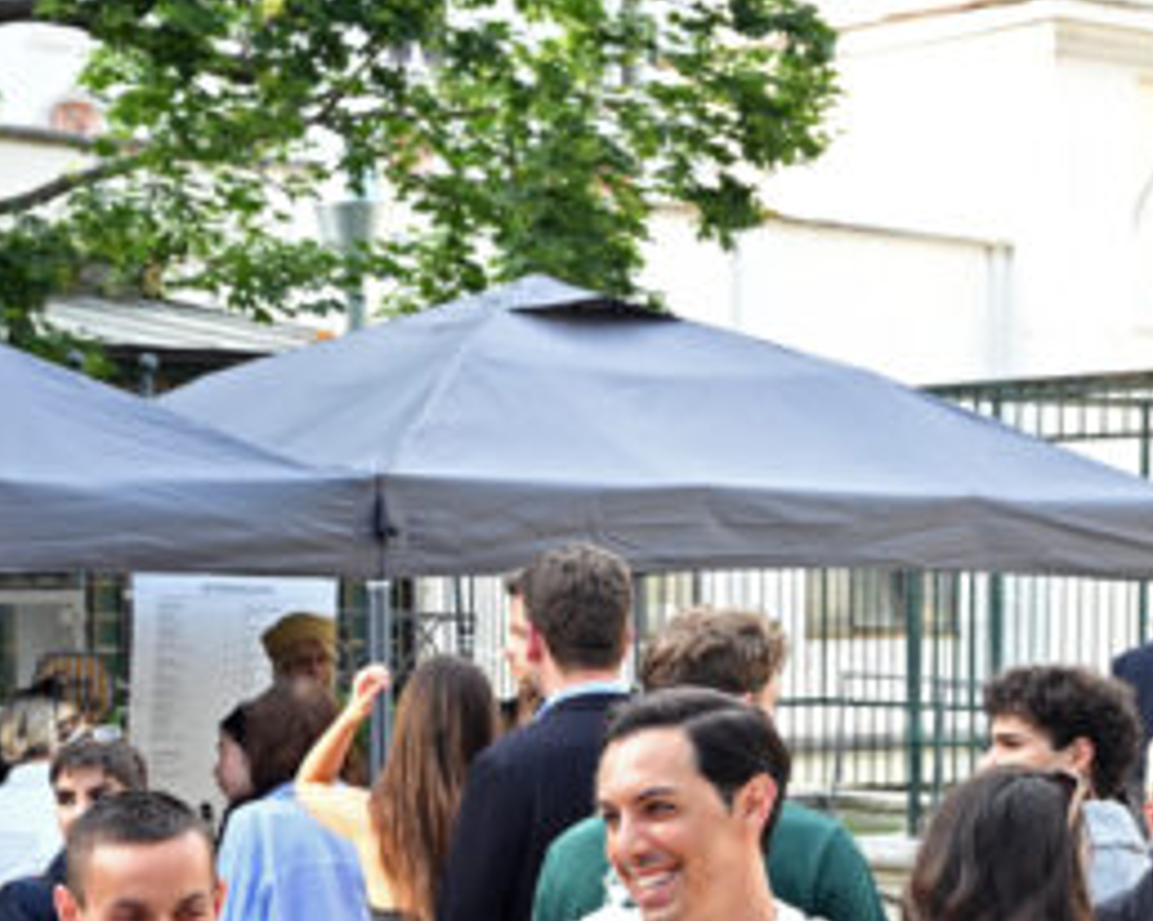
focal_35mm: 96
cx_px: 711
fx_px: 3287
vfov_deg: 15.6
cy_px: 961
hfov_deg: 19.9
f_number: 5
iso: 400
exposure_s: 1/125
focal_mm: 34.5
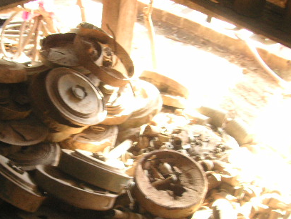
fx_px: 488
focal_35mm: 58
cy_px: 147
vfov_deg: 25.1
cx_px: 66
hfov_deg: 32.5
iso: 100
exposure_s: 1/20
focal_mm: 6.1
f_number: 2.8
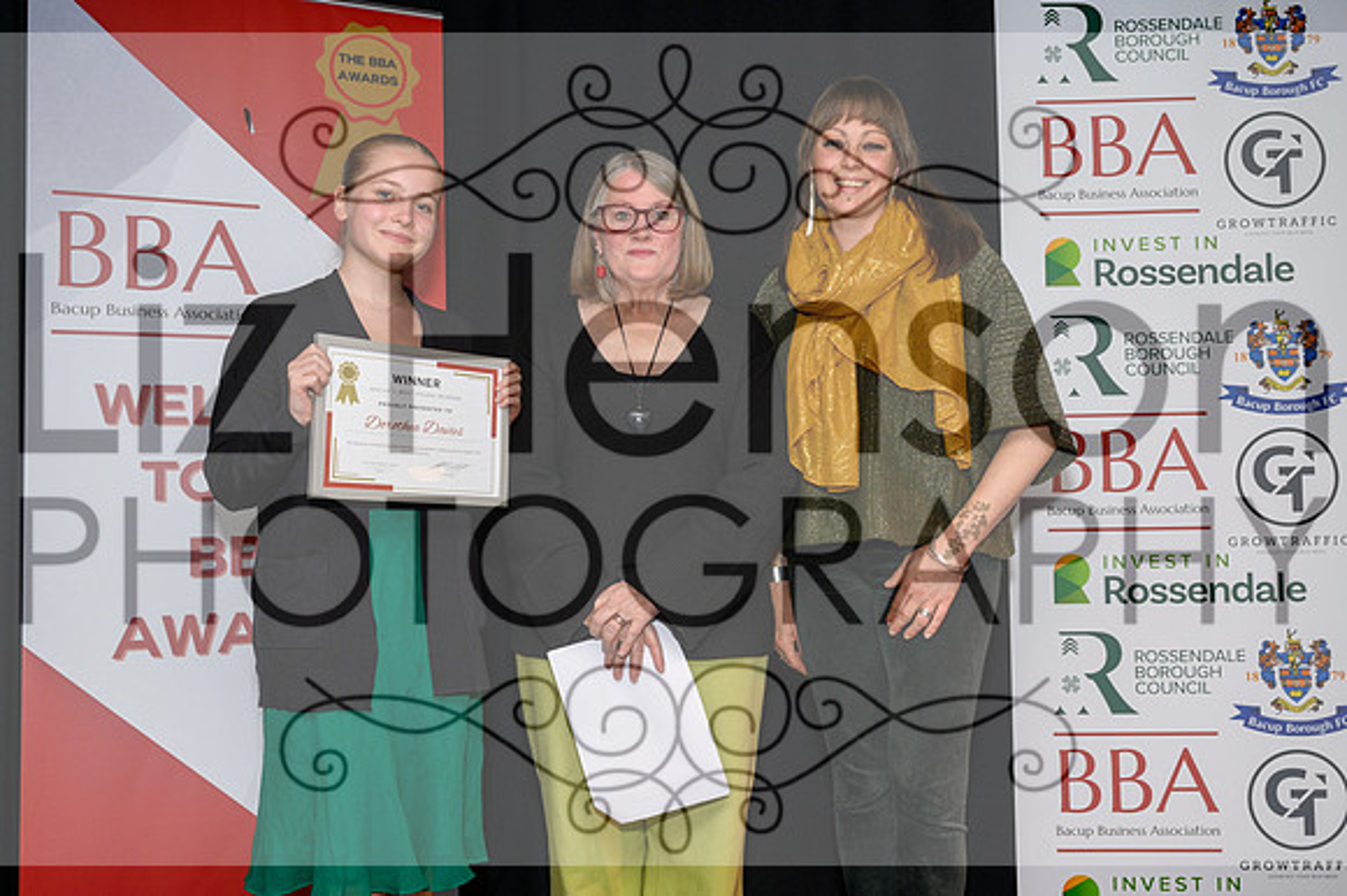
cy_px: 448
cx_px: 663
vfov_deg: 40.0
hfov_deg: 57.4
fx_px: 1231
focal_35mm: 33
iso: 1250
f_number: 5
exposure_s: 1/200
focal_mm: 32
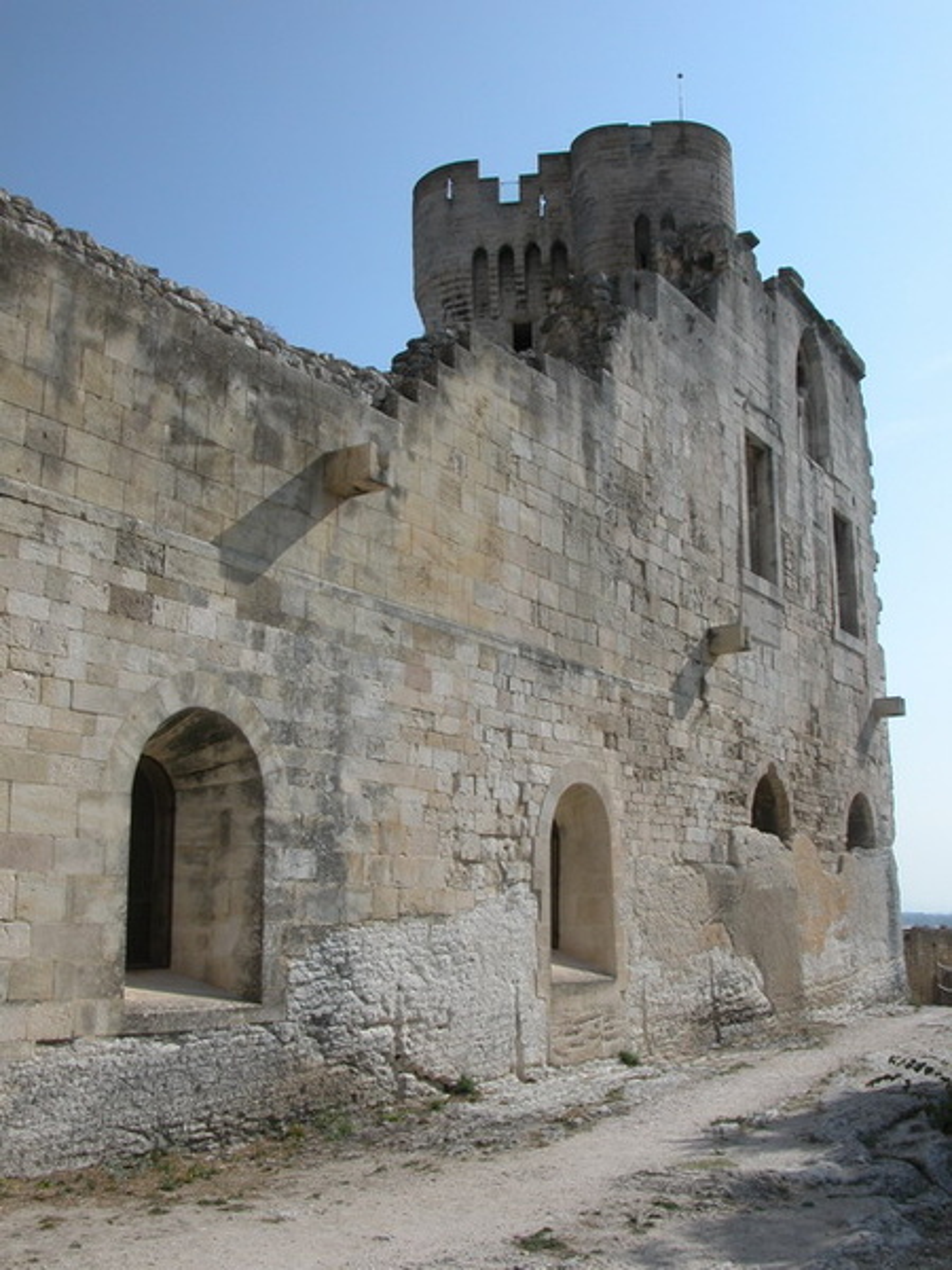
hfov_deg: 40.7
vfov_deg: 52.6
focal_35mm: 35
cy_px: 635
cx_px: 476
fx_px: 1283
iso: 100
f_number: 6.3
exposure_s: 1/465
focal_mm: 8.9
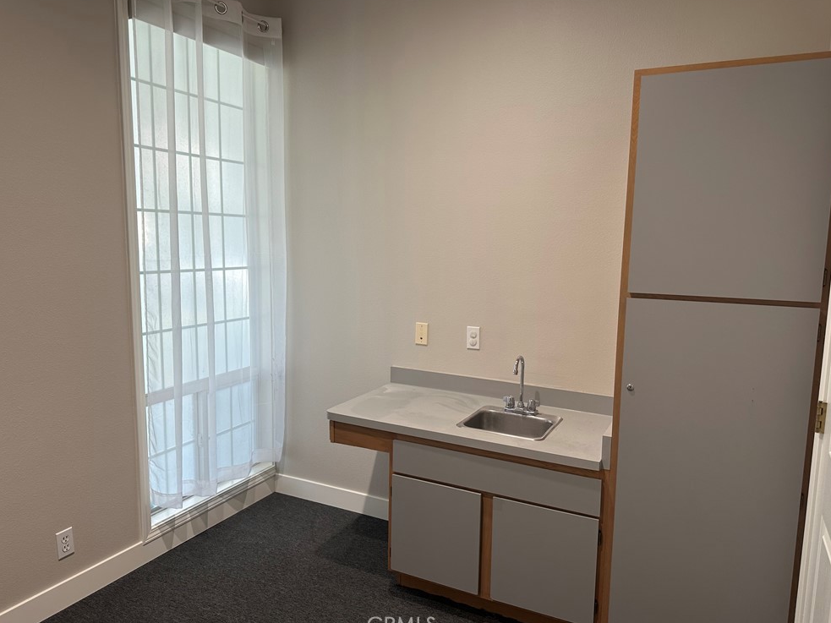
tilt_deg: -7.2
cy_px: 312
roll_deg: -1.1
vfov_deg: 54.9
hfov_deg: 69.4
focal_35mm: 25
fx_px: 600
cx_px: 418
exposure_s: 1/125
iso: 100
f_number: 1.78
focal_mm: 6.86
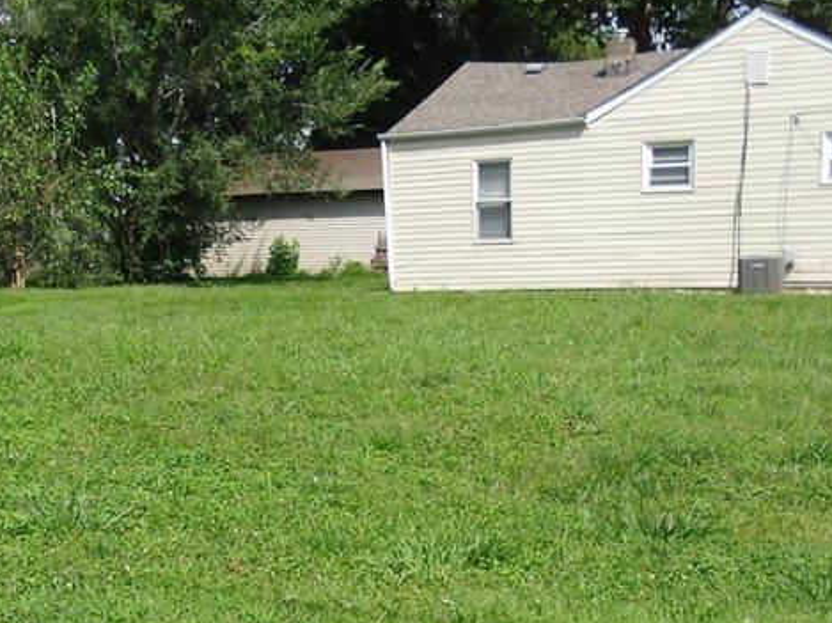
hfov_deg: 32.6
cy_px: 529
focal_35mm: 59
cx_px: 328
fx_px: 1417
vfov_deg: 24.3
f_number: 8
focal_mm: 4.9
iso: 64
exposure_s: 1/100
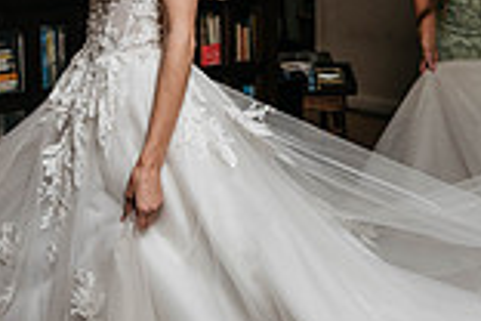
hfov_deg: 22.8
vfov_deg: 15.3
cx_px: 200
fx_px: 1189
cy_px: 73
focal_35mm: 89
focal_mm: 24
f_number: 2.8
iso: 1000
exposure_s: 1/1000
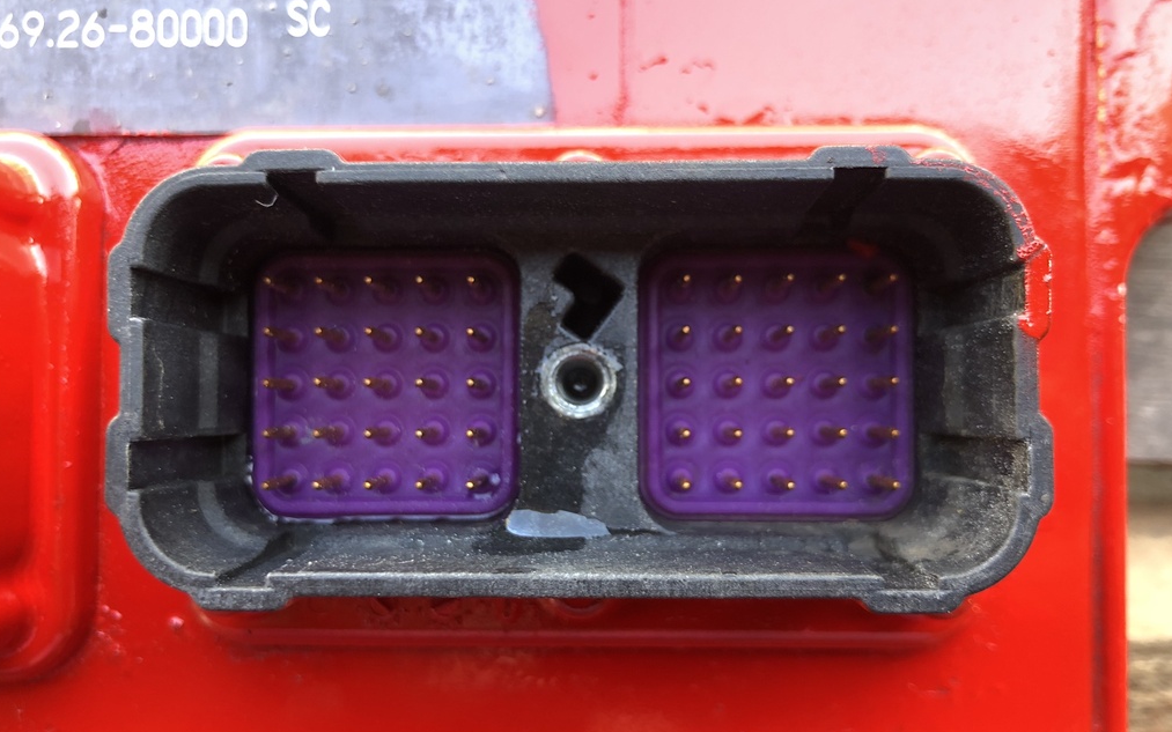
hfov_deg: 62.9
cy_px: 379
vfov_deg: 41.8
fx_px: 958
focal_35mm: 30
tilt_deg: -87.5
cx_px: 584
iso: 32
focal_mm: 4
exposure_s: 1/30
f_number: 1.8
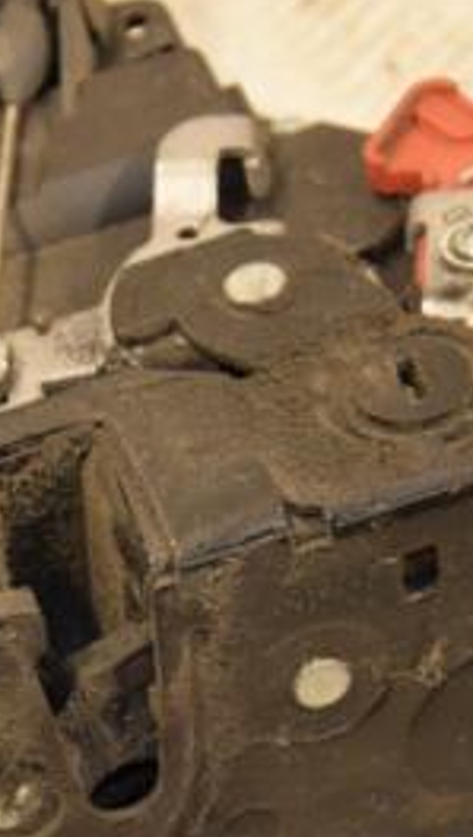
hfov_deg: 5.5
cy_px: 463
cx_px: 130
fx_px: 4915
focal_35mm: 221
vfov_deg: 9.7
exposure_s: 1/125
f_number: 5.3
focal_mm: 62
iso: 800
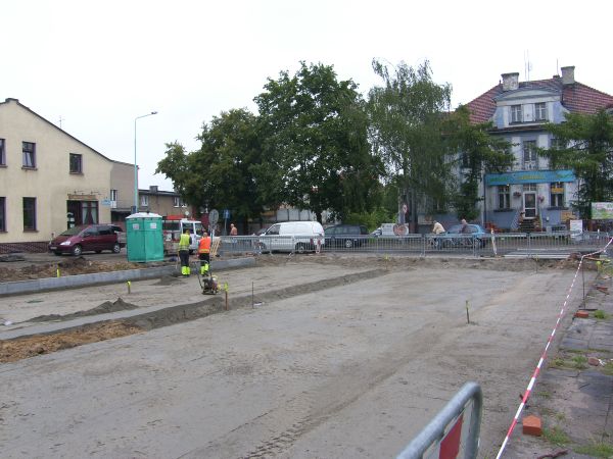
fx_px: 496
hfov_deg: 63.4
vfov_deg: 49.7
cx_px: 306
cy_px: 230
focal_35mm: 28
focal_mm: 7.4
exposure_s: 1/160
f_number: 5.6
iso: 50
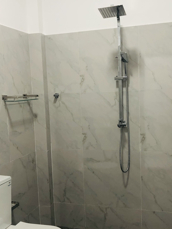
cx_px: 87
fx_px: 285
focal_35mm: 43
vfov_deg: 43.8
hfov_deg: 33.6
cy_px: 127
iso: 32
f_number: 1.8
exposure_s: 1/25
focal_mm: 3.99
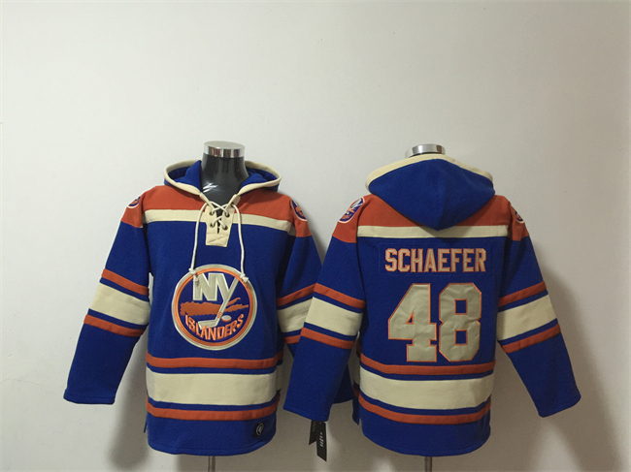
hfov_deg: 61.7
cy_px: 236
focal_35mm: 29
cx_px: 316
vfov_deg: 48.2
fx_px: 528
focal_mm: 4.15
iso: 125
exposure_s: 1/10
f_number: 2.2
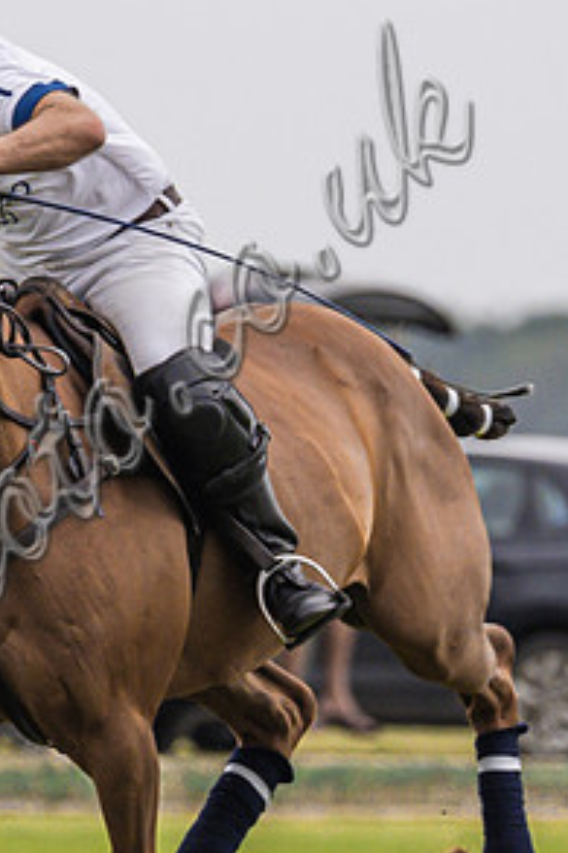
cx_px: -39
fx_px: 32767
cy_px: 559
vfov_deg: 1.5
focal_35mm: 1383
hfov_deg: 1.0
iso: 800
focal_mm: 280
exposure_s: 1/1600
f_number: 5.3
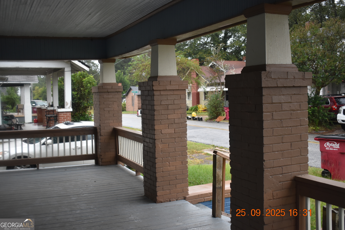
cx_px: 172
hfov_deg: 49.6
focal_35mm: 39
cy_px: 115
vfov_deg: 34.2
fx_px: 374
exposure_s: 1/200
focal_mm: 26
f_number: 4
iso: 800
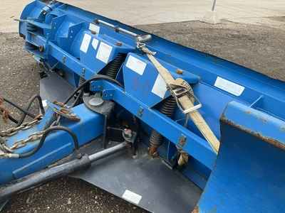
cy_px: 106
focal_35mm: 29
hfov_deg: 61.7
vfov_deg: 48.2
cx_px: 142
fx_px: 239
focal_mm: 3
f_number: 1.8
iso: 16
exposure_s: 1/122
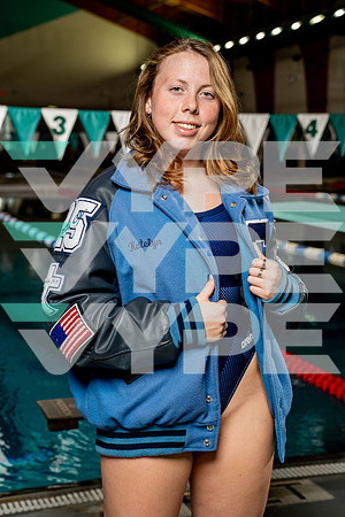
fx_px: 1006
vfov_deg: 28.8
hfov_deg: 19.5
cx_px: 172
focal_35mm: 70
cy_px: 258
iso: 640
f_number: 5.6
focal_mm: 70
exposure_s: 1/250
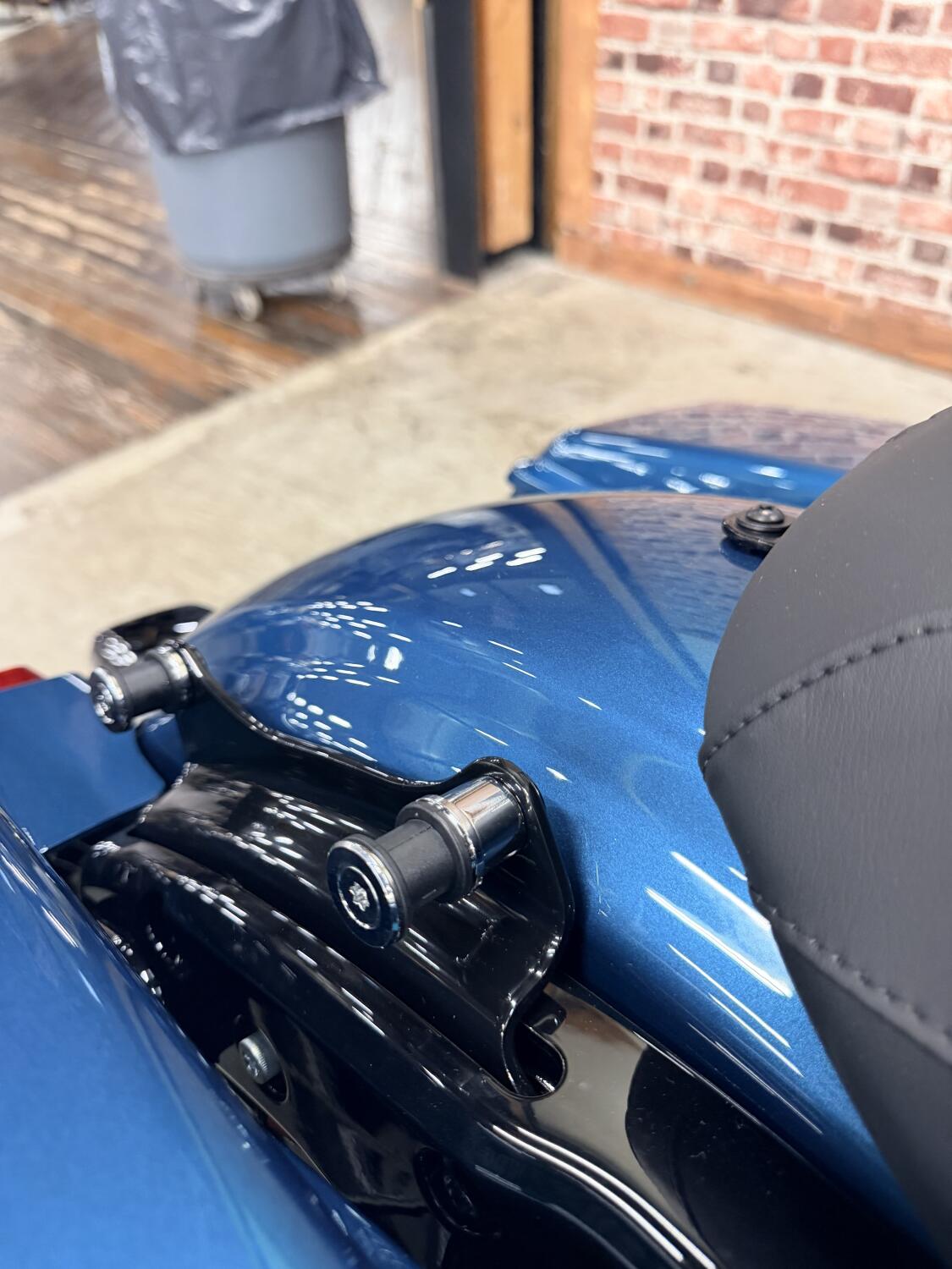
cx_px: 476
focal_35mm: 24
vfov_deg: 71.6
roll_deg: +1.6
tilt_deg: -39.8
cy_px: 634
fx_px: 880
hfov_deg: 56.8
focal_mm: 6.76
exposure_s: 1/60
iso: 400
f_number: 1.78
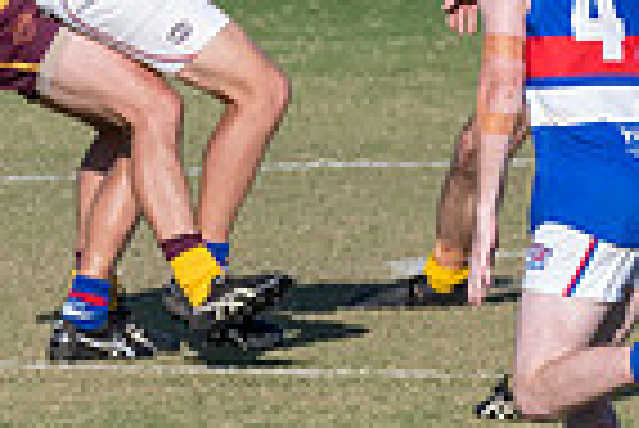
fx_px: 36815
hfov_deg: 1.0
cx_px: 1021
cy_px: -277
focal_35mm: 2072
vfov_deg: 0.7
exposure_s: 1/2500
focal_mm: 280
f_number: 7.1
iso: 800
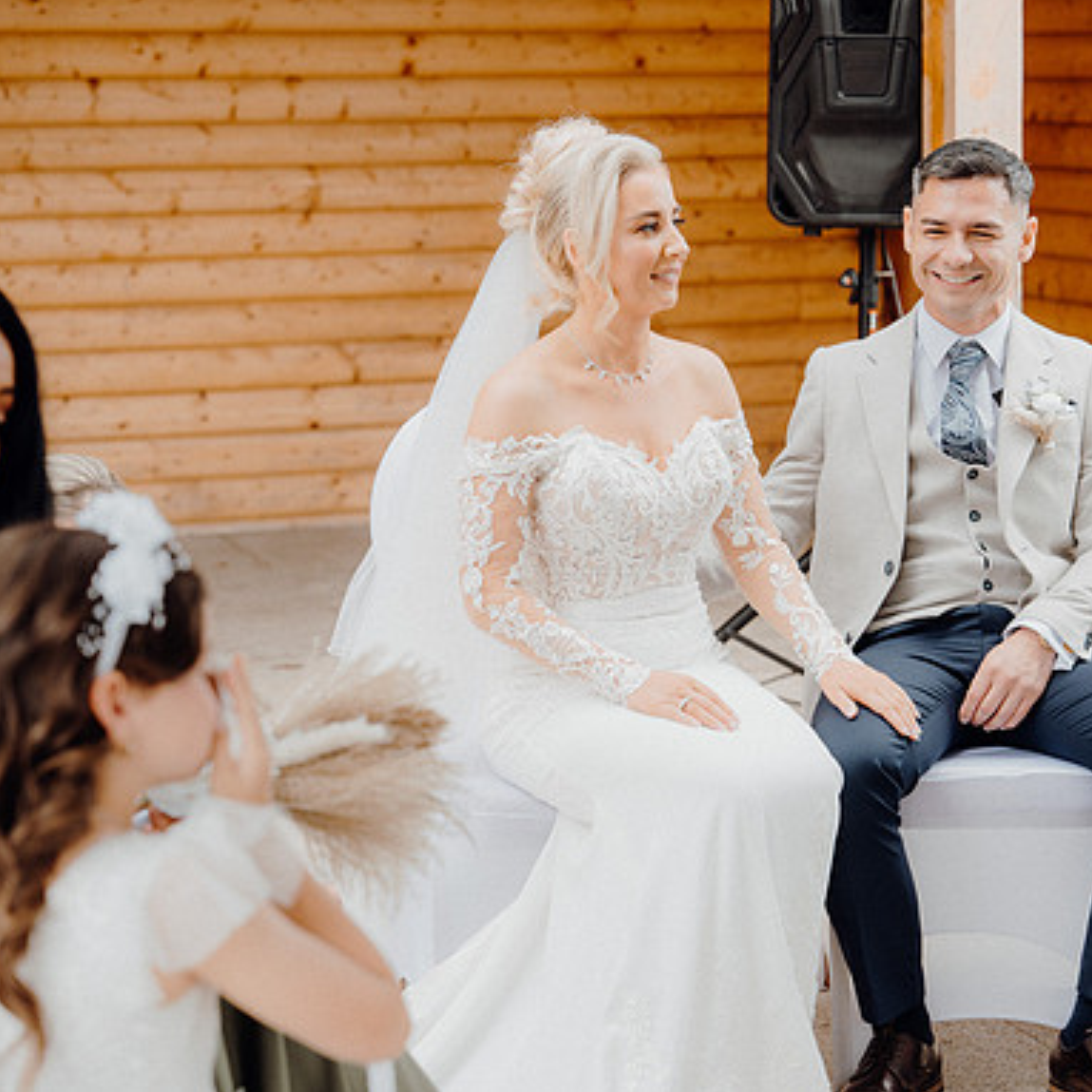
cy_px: 543
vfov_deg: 19.3
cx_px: 770
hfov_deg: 19.2
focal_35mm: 90
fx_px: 3212
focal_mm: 70
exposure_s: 1/200
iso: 125
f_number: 3.5
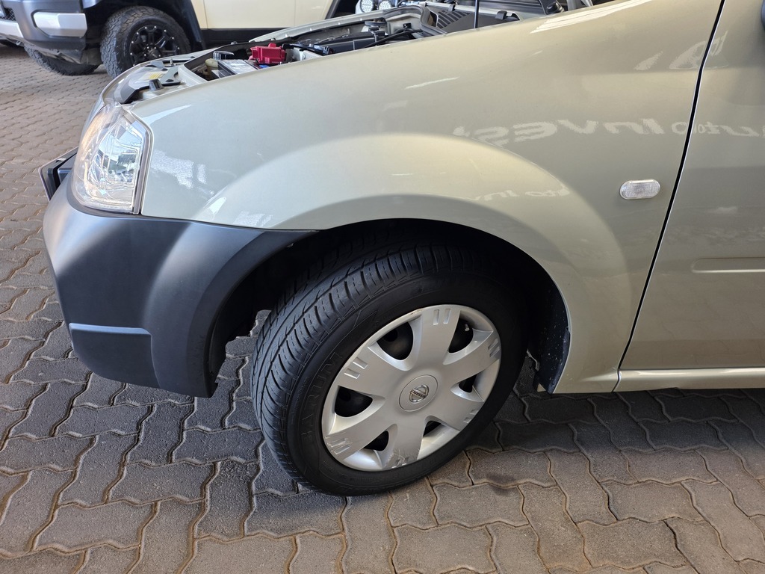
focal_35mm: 23
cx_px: 382
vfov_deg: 58.9
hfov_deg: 73.9
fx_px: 508
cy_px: 287
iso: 100
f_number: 1.7
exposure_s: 1/180
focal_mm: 6.25
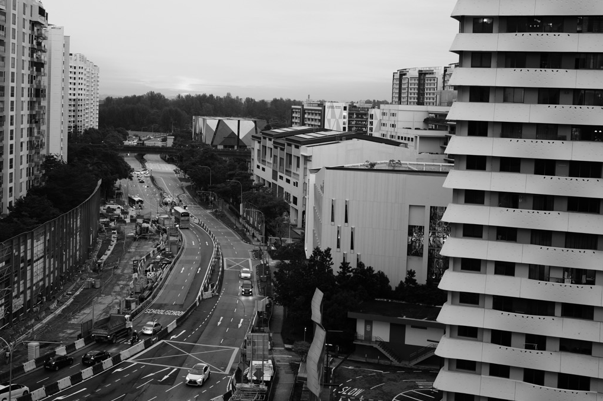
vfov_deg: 25.0
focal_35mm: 54
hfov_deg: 36.8
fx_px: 904
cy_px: 157
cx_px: 244
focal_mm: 43
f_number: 2
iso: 640
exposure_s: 1/125
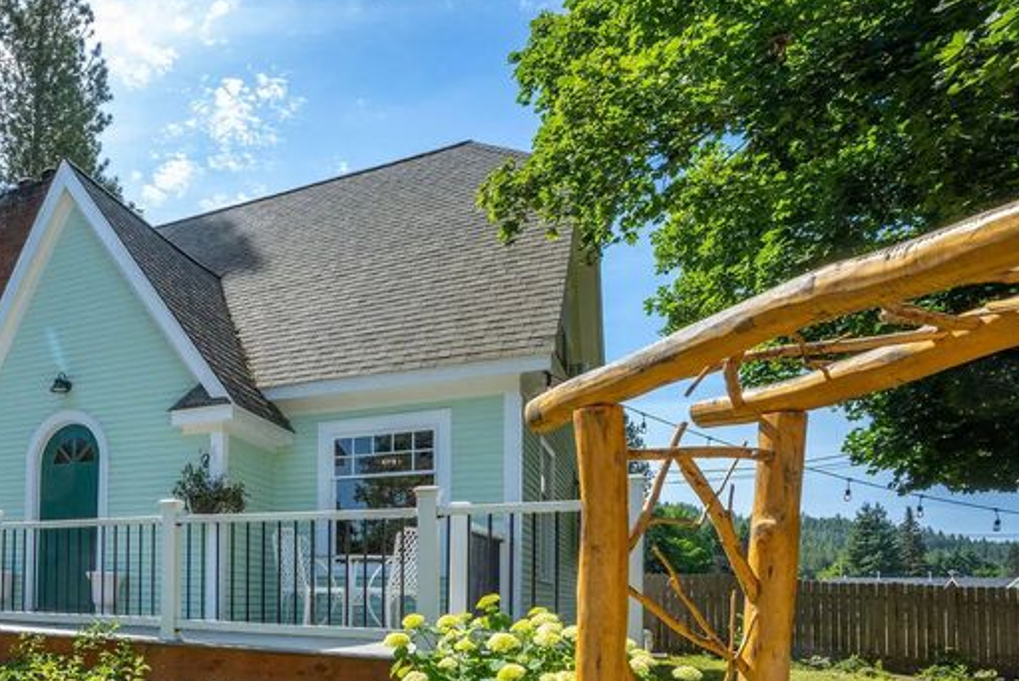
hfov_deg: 57.1
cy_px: 545
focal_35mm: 28
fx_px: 793
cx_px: 117
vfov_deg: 44.2
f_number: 11
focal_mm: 14
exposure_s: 1/200
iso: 320
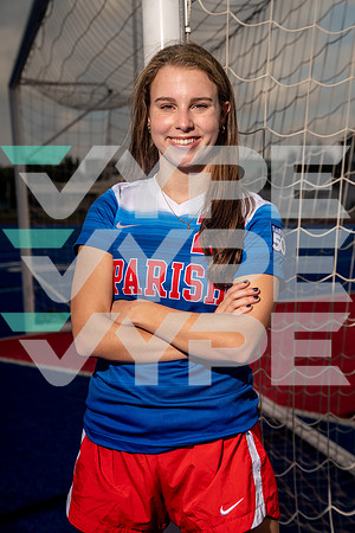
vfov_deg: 31.0
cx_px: 178
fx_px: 961
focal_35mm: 65
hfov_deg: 20.9
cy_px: 266
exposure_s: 1/250
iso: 100
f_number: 5.6
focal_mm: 65
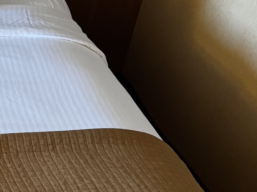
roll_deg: -1.0
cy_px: 117
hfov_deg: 20.5
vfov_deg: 18.4
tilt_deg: -34.6
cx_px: -139
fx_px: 594
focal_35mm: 80
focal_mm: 6.76
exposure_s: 1/60
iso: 640
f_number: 1.78
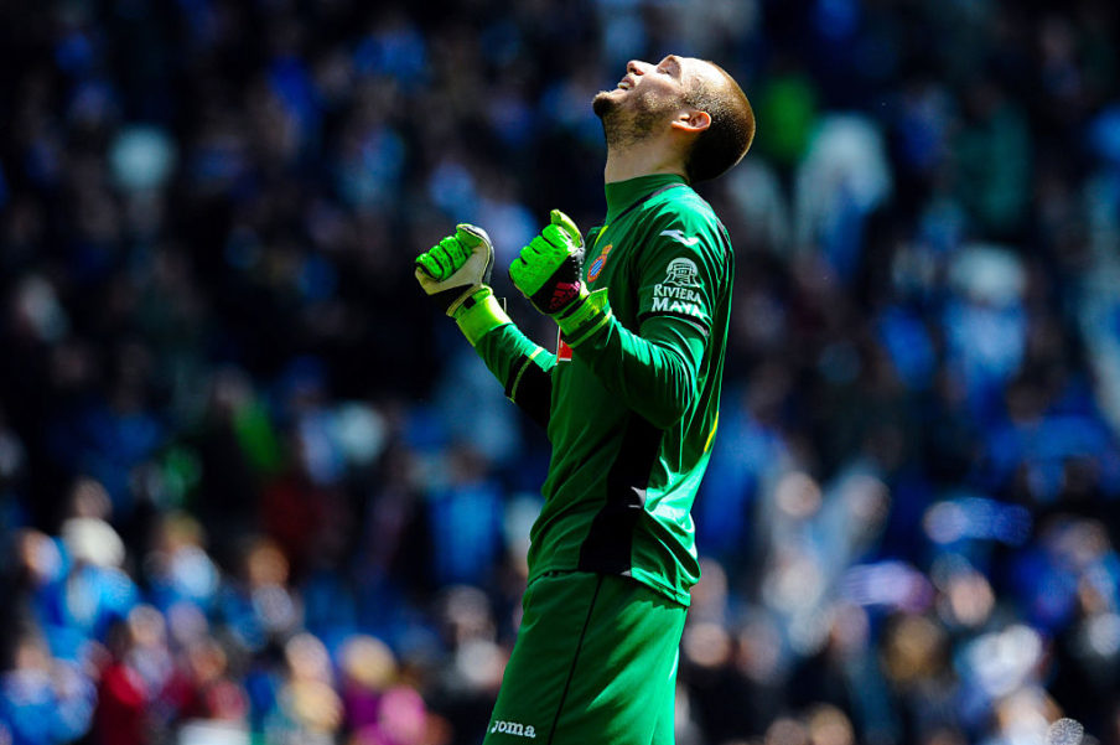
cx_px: 560
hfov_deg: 5.2
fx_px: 12433
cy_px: 372
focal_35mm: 400
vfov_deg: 3.4
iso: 1000
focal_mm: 400
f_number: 5
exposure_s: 1/3200
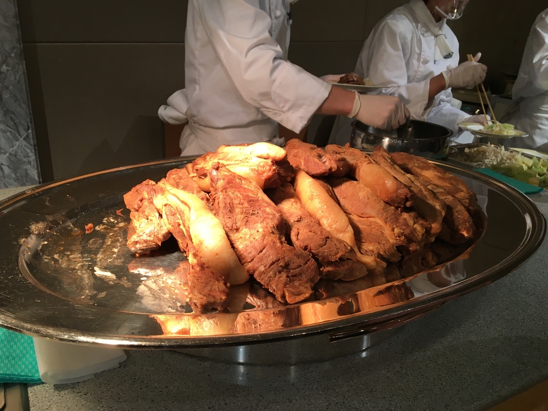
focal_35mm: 30
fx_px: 475
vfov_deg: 46.8
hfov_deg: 60.0
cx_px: 266
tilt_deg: -19.8
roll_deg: -3.8
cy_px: 204
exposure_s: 1/30
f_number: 2.2
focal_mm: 4.15
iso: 25
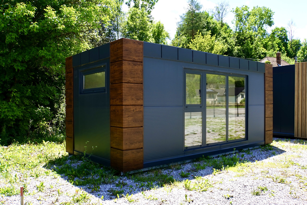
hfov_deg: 60.3
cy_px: 102
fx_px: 264
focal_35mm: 31
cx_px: 154
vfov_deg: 42.3
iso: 100
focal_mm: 21.2
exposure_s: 1/100
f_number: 7.1
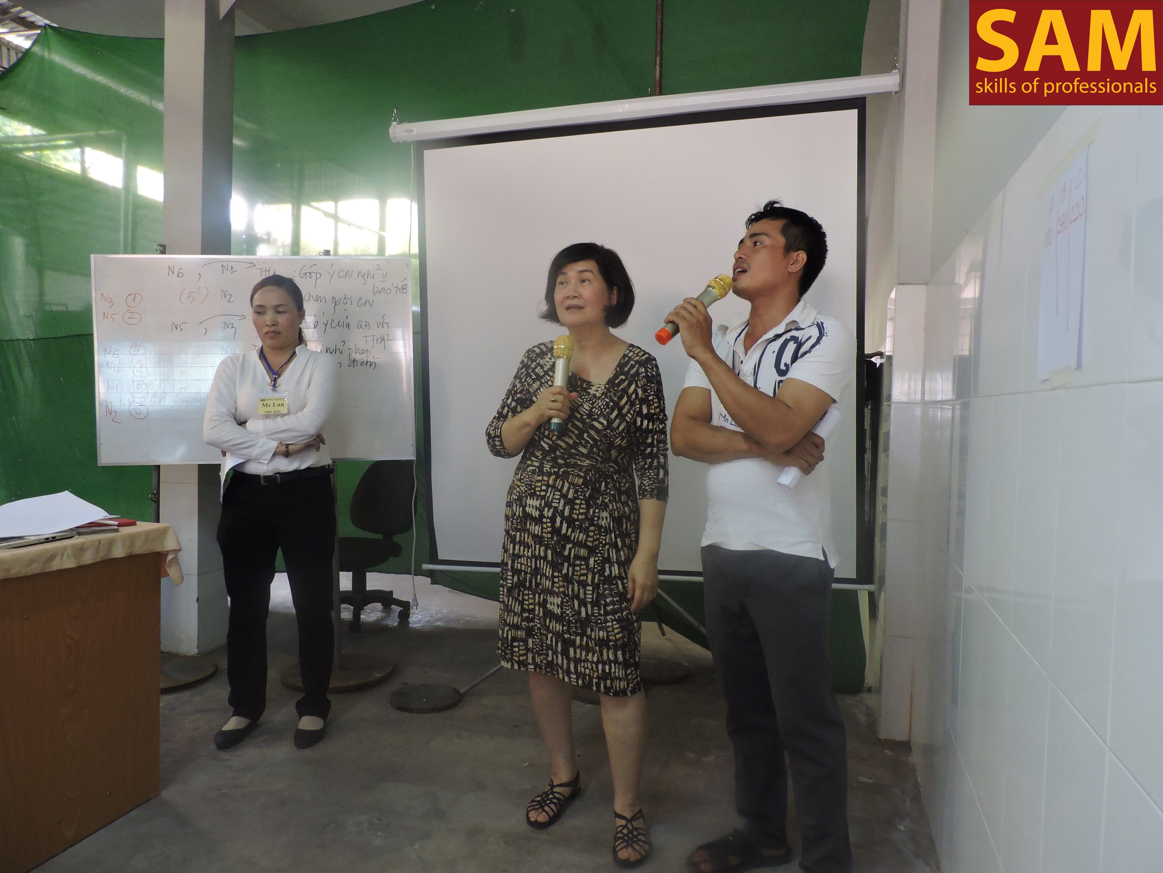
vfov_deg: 56.8
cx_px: 582
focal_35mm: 24
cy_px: 436
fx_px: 806
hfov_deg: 71.6
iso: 400
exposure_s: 1/15
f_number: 3
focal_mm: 4.3
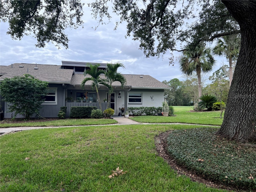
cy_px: 96
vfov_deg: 53.1
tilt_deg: +1.8
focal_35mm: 26
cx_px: 128
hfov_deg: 67.3
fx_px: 192
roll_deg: -0.8
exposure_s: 1/2513
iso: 50
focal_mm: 5.7
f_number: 1.5
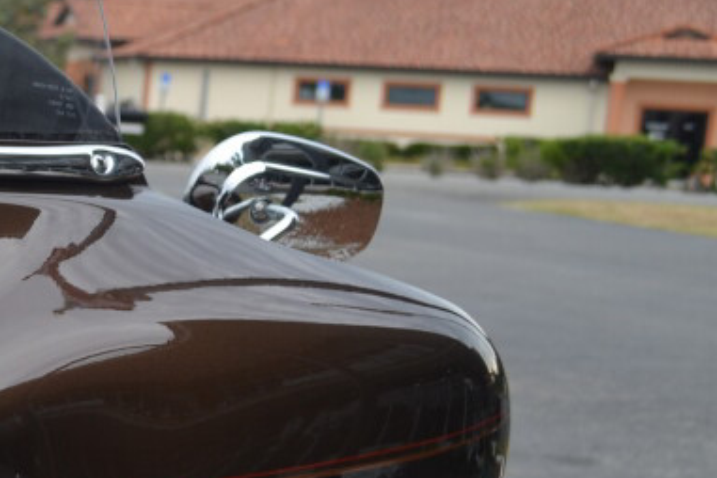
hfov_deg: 17.5
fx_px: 2071
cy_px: 582
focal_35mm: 104
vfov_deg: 12.8
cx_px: -378
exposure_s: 1/125
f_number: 5.6
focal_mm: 22
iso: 125
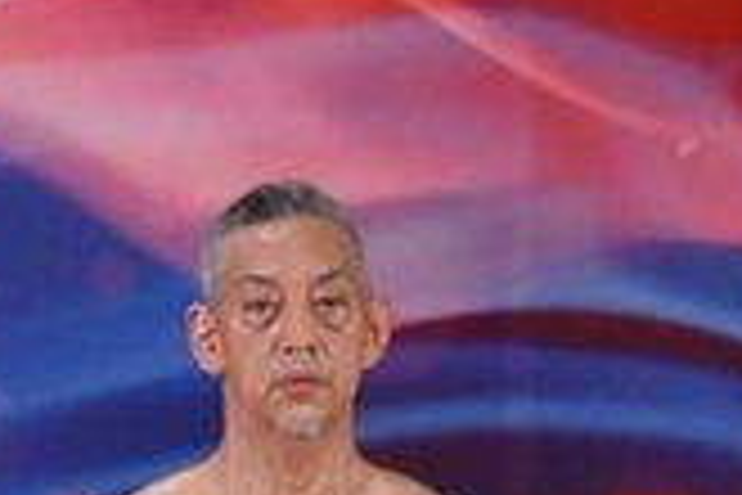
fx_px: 19497
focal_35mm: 946
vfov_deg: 1.5
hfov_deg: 2.2
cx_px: 169
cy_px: 994
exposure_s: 1/400
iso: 3200
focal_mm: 135
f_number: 5.6
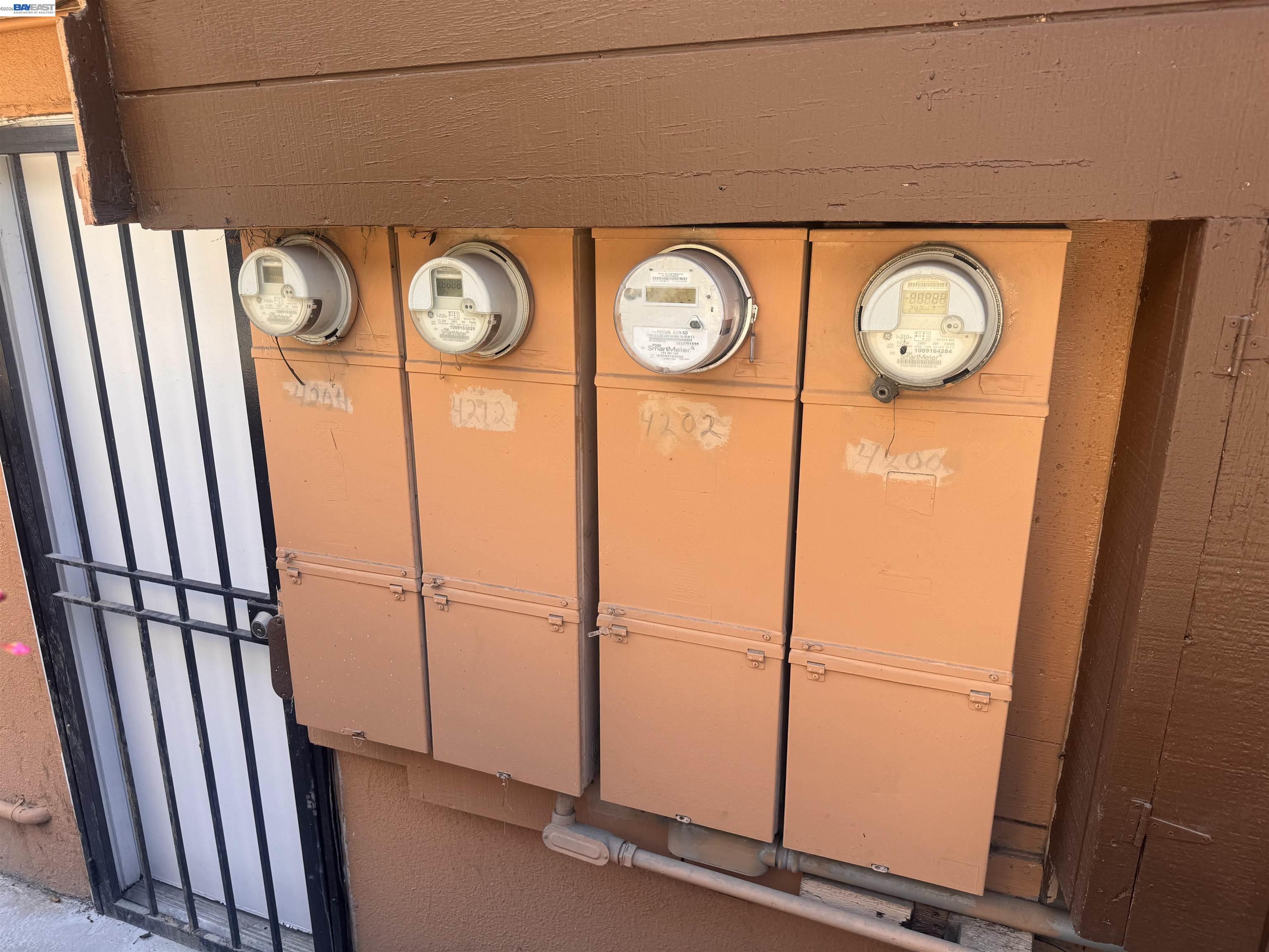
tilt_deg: -16.9
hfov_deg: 71.6
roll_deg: -0.3
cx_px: 634
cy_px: 476
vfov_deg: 56.8
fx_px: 880
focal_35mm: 24
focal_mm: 6.76
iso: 80
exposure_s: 1/417
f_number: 1.78
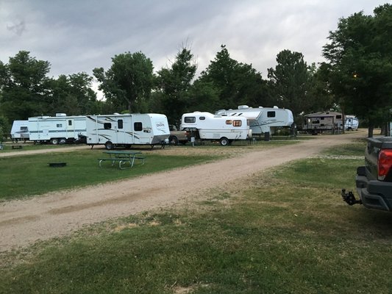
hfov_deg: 61.6
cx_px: 196
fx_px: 328
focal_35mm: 29
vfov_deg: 48.2
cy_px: 147
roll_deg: +1.6
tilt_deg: -2.5
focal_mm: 4.15
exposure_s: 1/30
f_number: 2.2
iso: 160
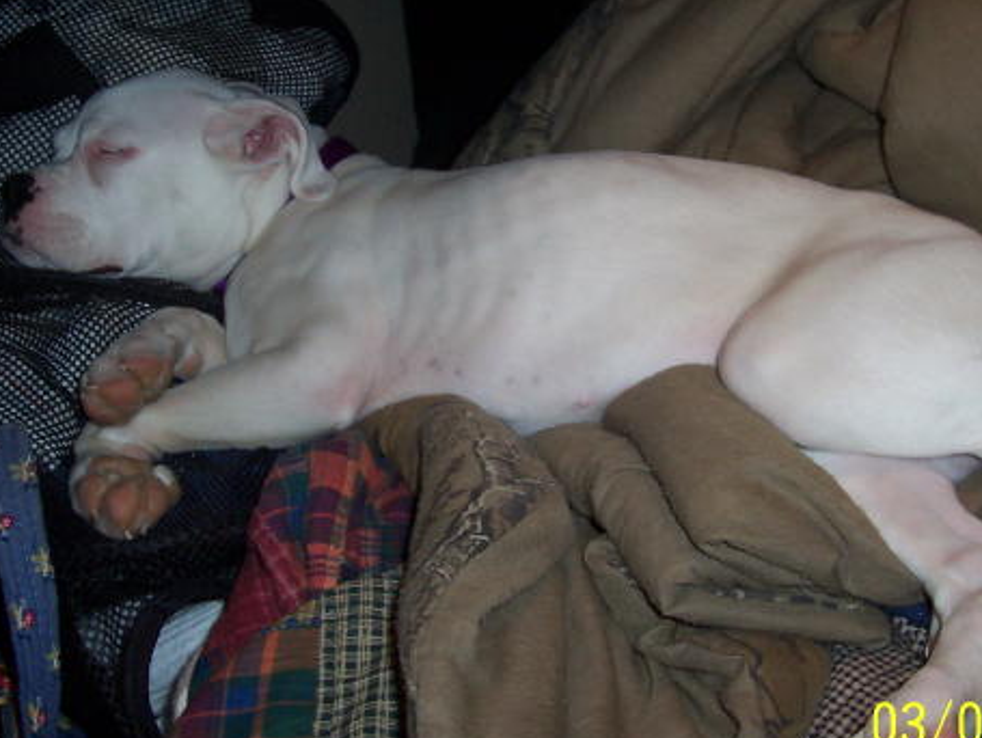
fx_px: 1476
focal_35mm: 52
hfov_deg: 36.8
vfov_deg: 28.1
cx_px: 537
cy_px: 337
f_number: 2.8
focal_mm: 5.6
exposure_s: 1/60
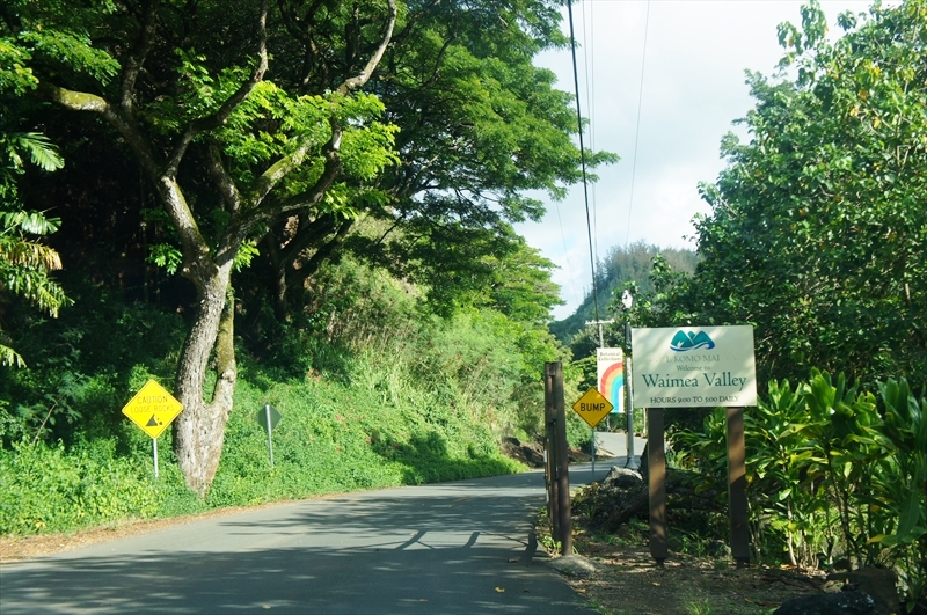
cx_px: 464
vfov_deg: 29.8
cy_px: 308
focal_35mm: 45
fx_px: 1157
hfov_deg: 43.7
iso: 200
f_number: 5.6
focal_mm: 30
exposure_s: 1/320
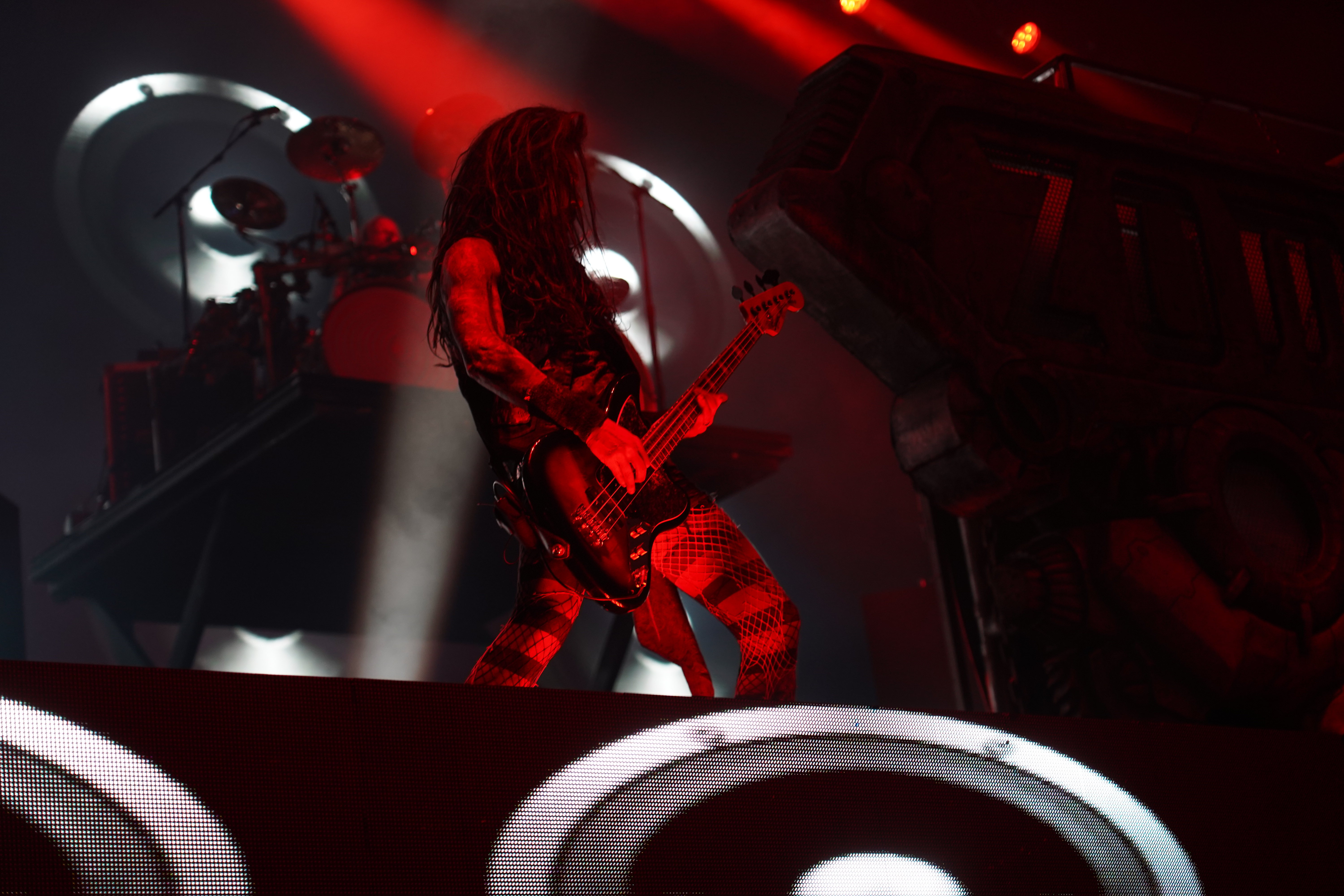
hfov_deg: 27.3
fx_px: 2762
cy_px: 448
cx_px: 672
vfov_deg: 18.4
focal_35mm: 74
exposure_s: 1/125
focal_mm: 74
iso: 1000
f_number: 4
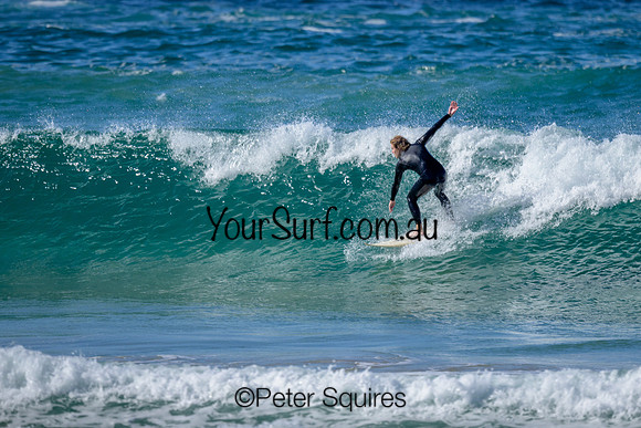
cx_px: 380
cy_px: 190
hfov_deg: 1.9
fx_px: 19572
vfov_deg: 1.3
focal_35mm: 1099
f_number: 6.3
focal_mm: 800
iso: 320
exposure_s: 1/2000
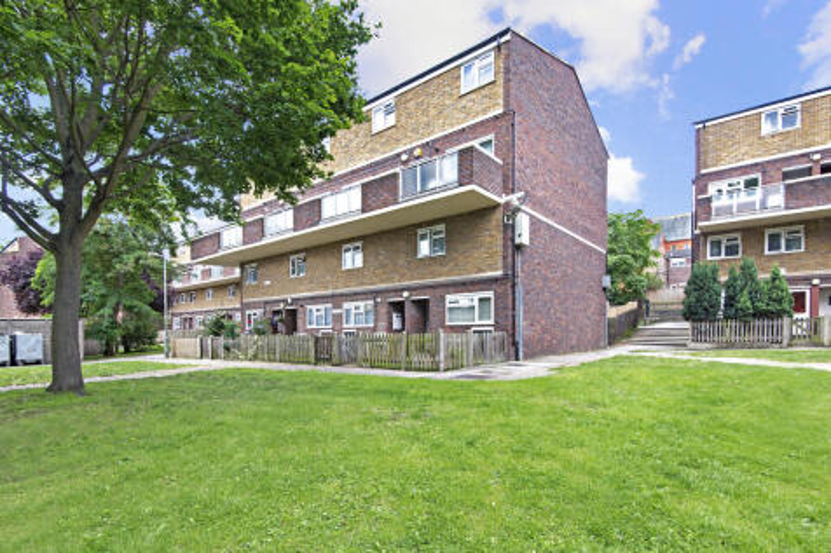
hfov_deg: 96.8
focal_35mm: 16
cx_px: 416
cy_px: 276
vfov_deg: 73.7
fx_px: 369
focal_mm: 16
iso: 200
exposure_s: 1/40
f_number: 8
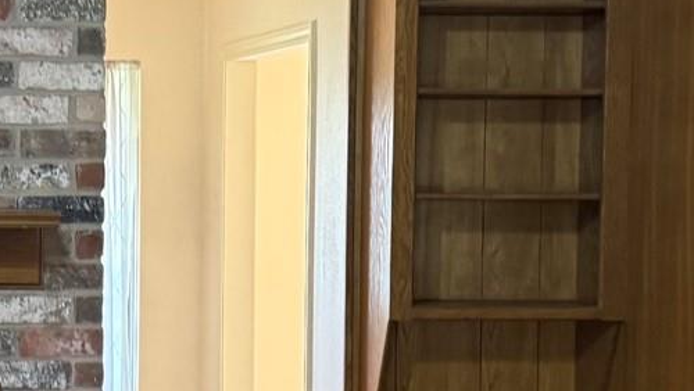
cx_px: -72
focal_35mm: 107
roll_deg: -2.8
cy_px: 272
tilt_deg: -1.9
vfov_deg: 11.3
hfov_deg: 19.2
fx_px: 1970
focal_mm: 6.76
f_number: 1.78
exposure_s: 1/60
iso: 250
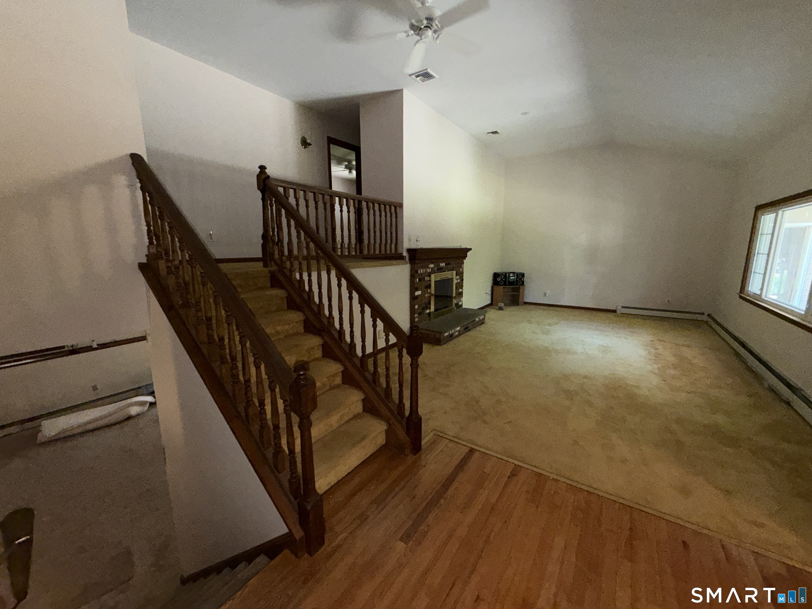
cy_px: 304
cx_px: 406
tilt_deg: -10.9
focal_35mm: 14
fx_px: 328
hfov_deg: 102.1
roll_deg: +0.6
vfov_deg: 85.7
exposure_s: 1/60
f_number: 2.2
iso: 250
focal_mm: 2.22
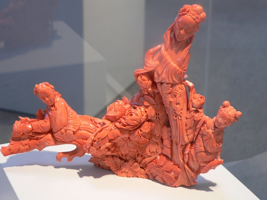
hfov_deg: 22.3
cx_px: 134
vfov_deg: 16.8
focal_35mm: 88
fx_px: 679
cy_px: 100
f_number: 2.8
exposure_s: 1/40
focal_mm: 14.7
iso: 200
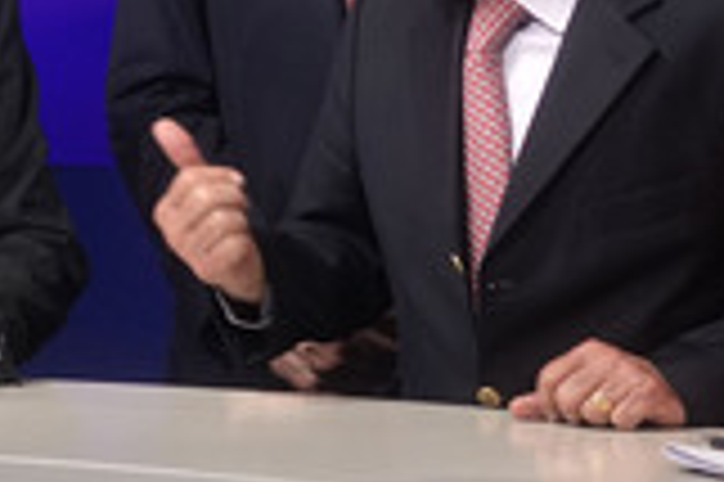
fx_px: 2531
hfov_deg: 16.2
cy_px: -18
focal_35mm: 126
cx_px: 470
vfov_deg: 10.7
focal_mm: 30
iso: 640
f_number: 2.2
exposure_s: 1/250
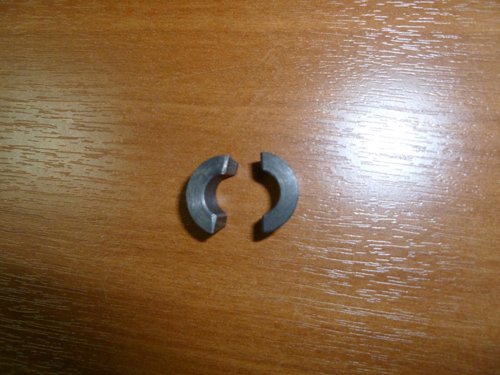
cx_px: 250
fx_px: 404
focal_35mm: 28
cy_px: 188
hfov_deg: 63.4
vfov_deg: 49.7
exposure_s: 1/30
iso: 200
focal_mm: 5
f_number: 3.3
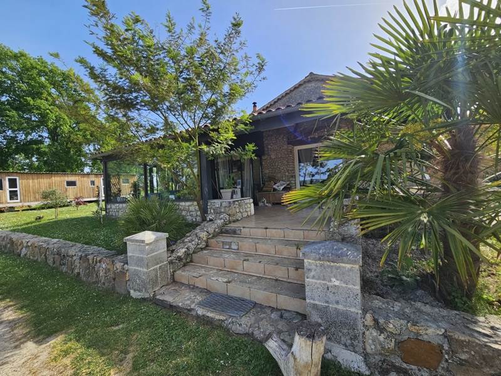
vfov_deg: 89.9
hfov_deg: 106.2
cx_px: 250
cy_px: 188
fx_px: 188
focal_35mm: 13
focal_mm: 2.2
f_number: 2.2
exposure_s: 1/1148
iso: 50
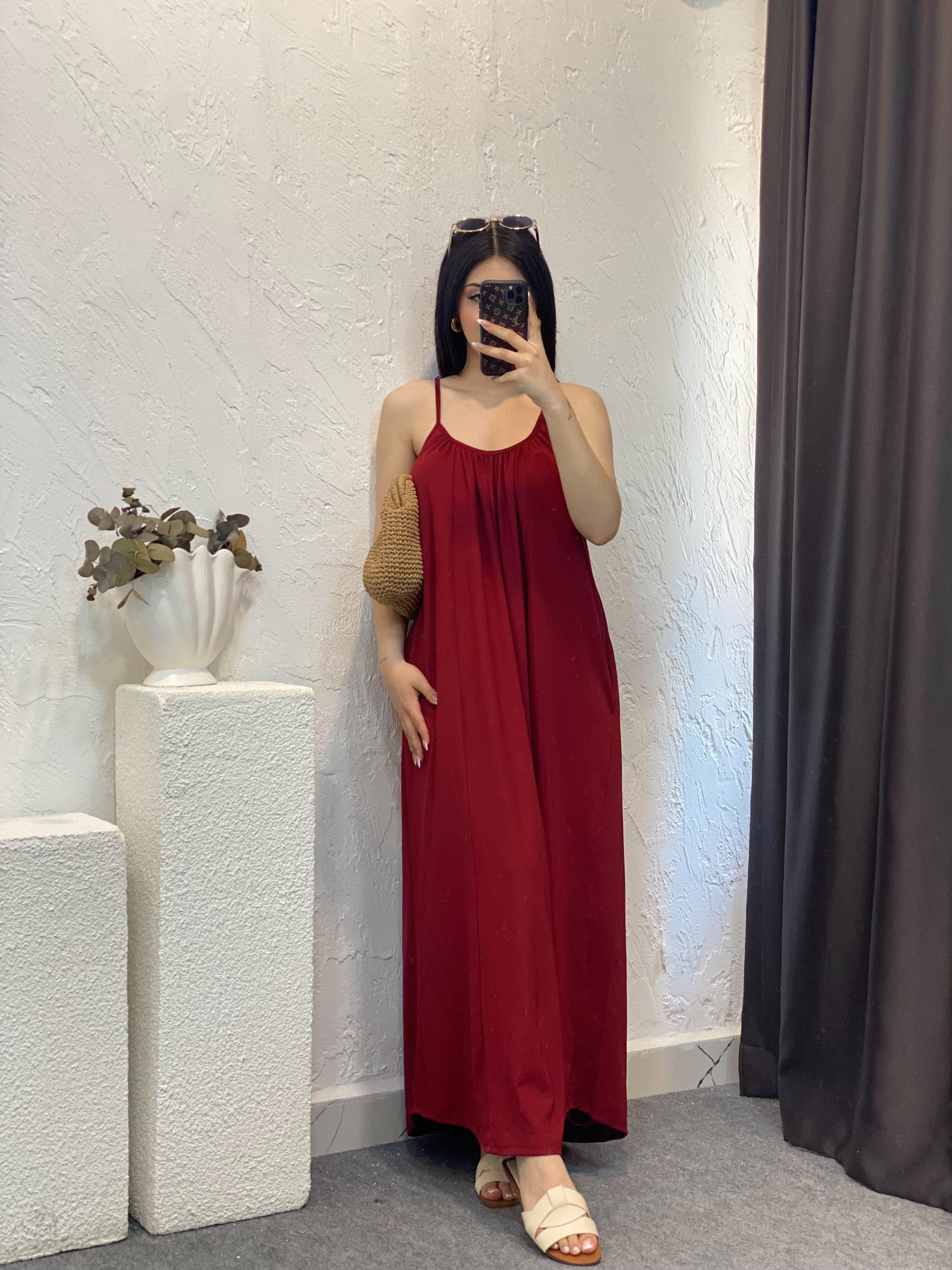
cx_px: 476
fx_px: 1907
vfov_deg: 36.8
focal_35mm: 52
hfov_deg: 28.0
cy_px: 635
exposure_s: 1/100
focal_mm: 6
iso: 100
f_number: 2
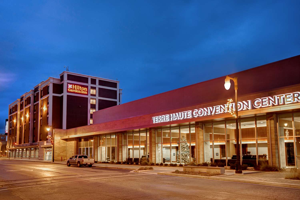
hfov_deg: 61.9
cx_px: 150
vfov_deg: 43.6
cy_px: 100
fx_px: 250
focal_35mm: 30
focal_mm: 20
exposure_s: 1/1.67
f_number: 7.1
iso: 250
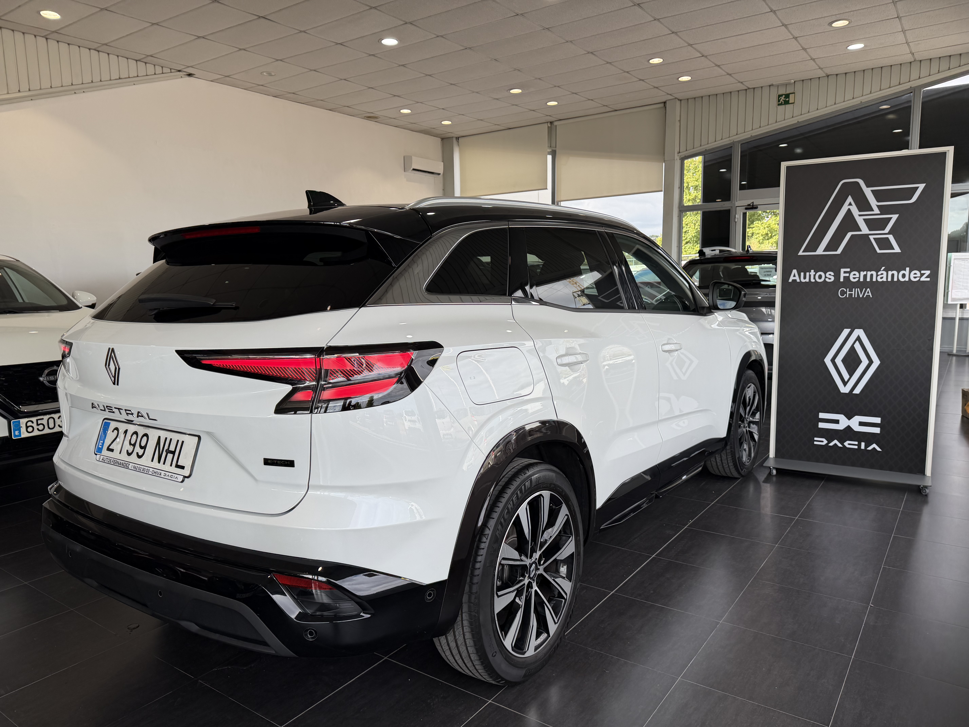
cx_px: 484
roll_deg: +1.7
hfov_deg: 71.6
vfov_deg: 56.8
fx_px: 672
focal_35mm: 24
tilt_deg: -7.1
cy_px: 364
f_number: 1.78
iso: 80
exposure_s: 1/580
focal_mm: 6.76
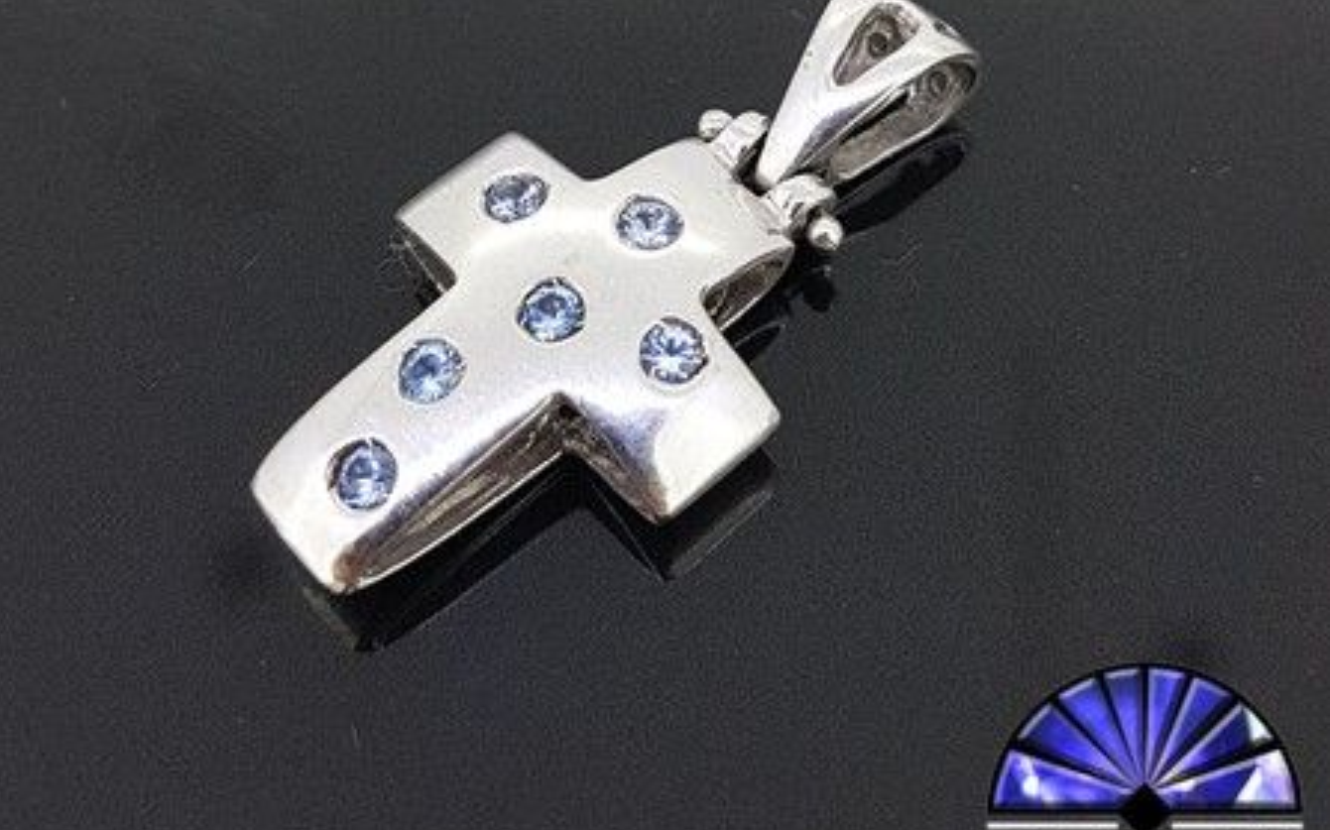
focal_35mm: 37
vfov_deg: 32.3
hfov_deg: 52.8
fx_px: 1341
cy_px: 51
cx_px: 664
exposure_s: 1/135
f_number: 1.7
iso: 40
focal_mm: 4.2
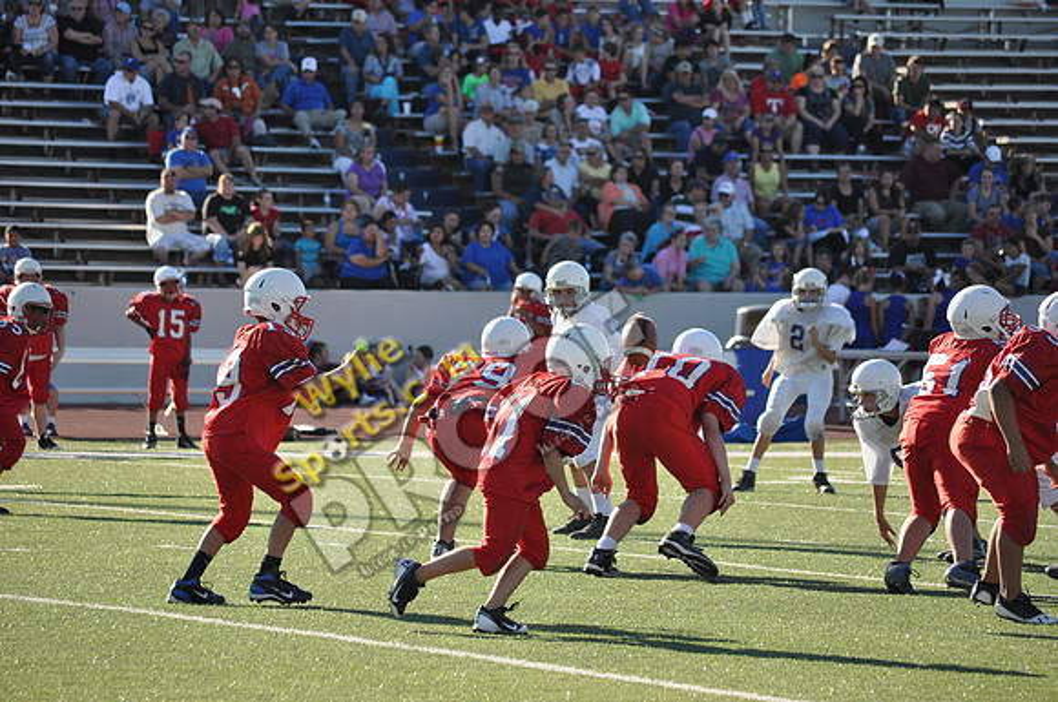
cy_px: 351
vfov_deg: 6.3
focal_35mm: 218
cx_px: 529
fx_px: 6383
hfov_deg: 9.5
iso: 280
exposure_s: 1/500
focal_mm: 145
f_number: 5.6
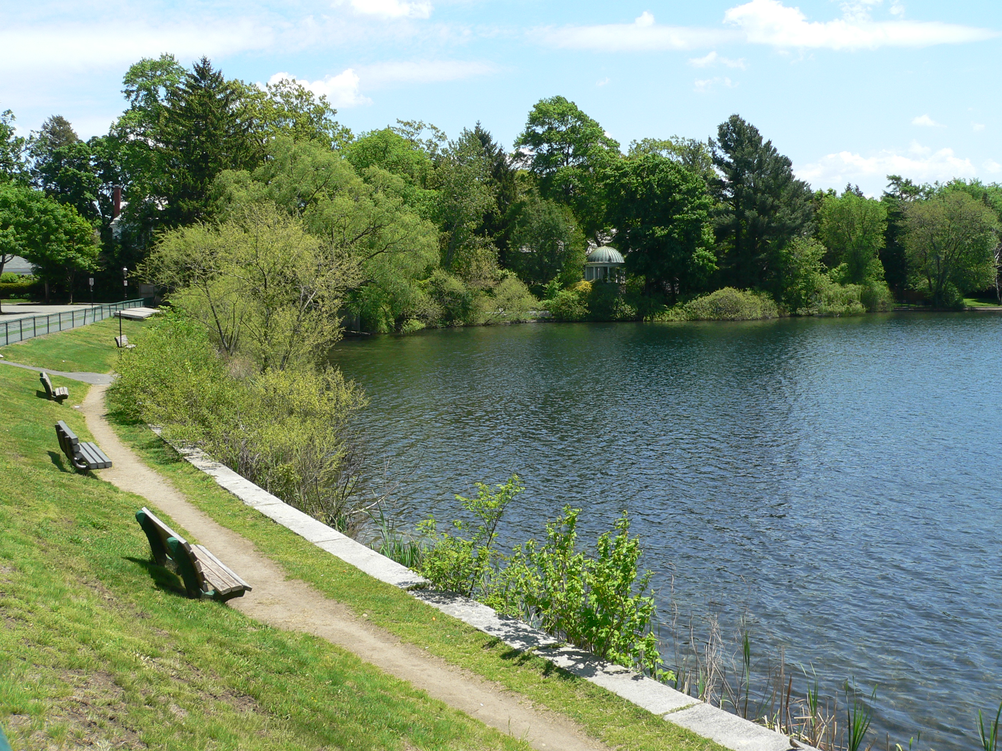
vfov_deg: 39.7
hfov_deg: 51.4
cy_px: 376
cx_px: 501
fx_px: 1042
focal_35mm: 36
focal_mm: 6
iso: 80
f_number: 4
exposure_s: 1/400
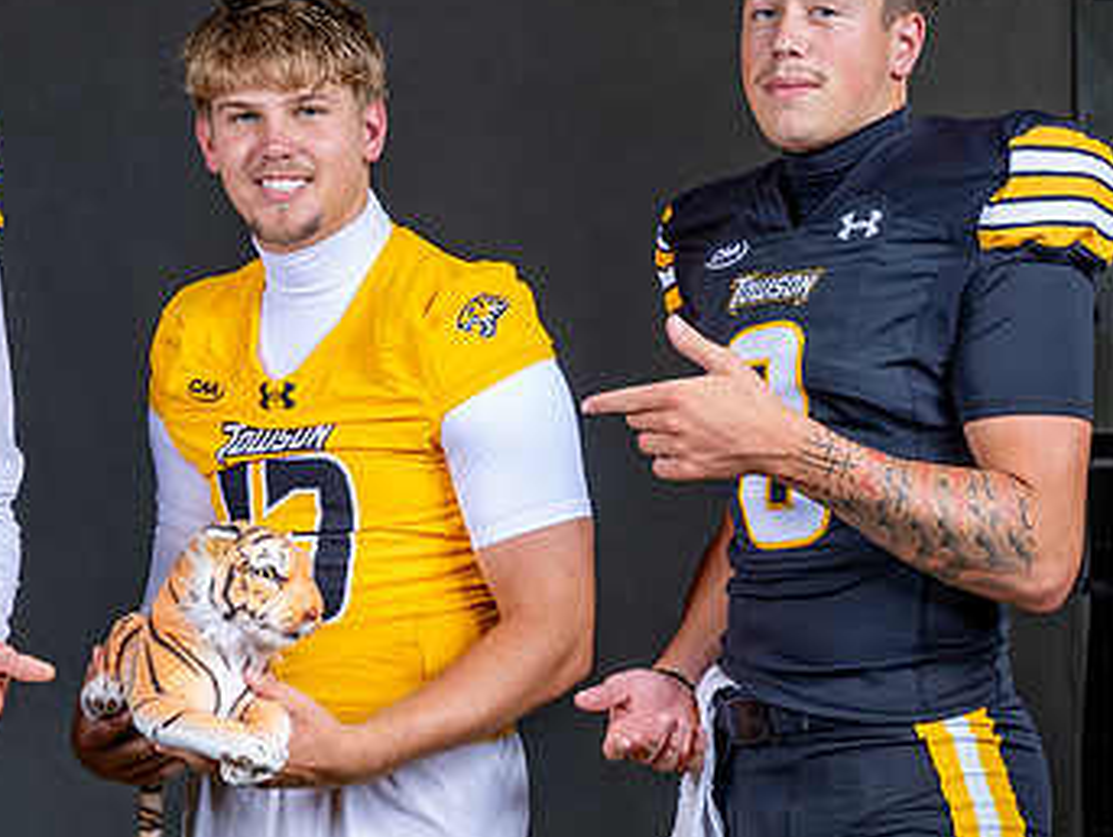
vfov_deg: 13.8
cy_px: 573
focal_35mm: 107
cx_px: 586
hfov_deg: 18.4
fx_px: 3444
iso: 100
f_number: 7.1
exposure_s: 1/200
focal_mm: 43
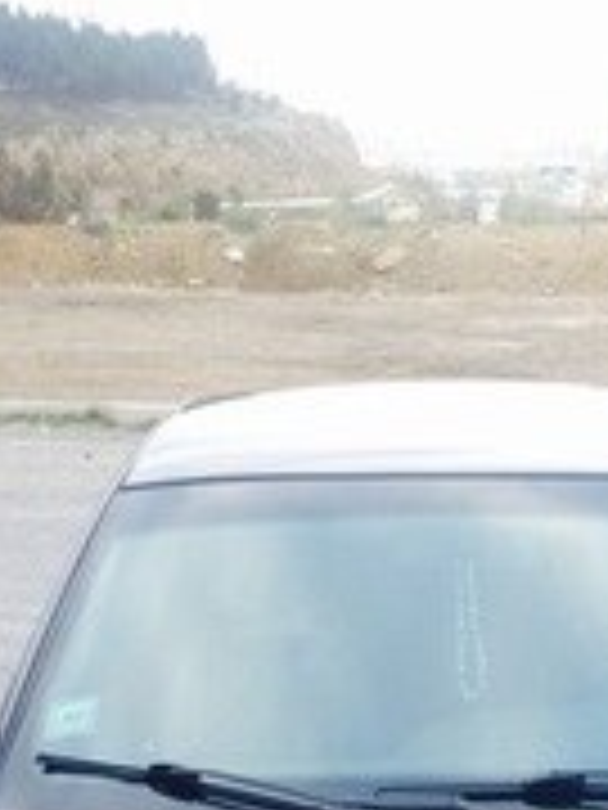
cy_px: 1026
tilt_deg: -24.9
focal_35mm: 80
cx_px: 504
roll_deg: +1.2
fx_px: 1874
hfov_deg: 18.2
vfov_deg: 22.1
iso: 32
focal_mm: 4.15
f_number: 2.2
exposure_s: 1/122
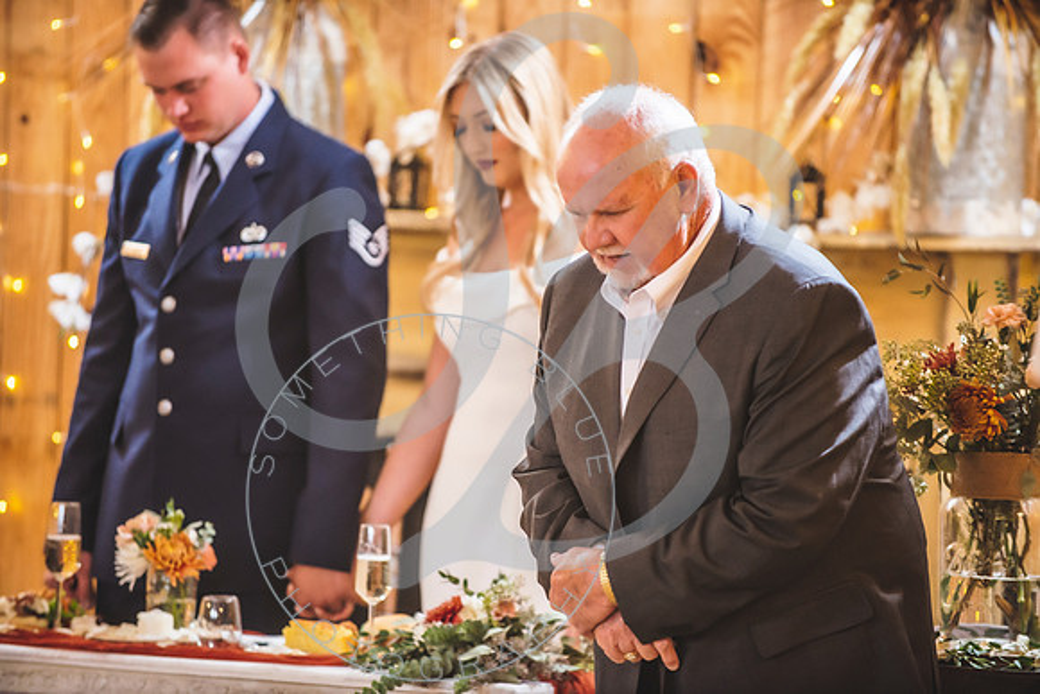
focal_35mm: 200
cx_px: 520
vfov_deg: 6.9
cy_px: 347
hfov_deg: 10.3
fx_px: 5779
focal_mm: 200
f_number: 2.8
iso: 1250
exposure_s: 1/200
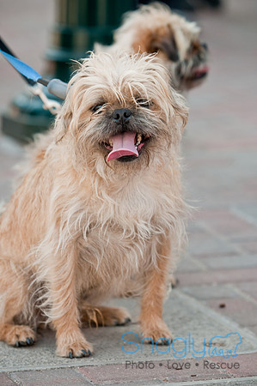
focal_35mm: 195
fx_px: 2093
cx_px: 128
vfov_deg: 10.6
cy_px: 193
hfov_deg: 7.0
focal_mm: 130
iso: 400
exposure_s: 1/400
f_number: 4
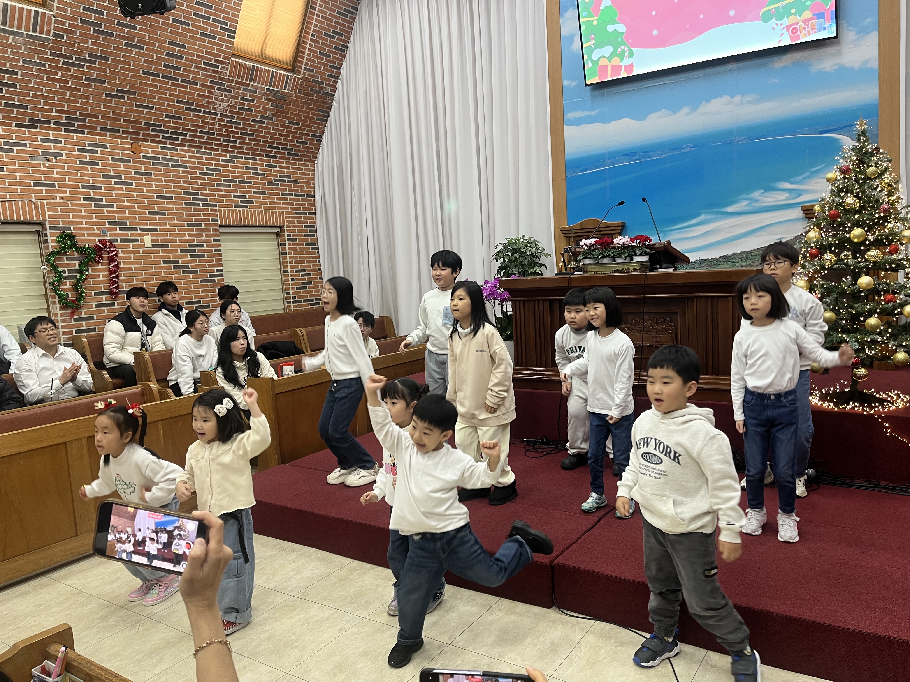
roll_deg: +3.1
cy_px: 341
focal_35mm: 26
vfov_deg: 53.1
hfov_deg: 67.3
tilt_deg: -7.1
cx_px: 455
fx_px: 683
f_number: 1.6
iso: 100
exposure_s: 1/60
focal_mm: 5.1
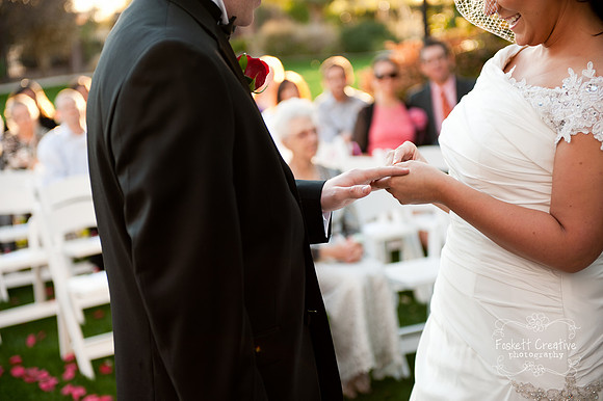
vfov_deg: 19.4
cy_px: 200
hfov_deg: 28.9
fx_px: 1172
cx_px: 302
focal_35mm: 70
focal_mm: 70
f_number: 2.8
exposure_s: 1/200
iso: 200
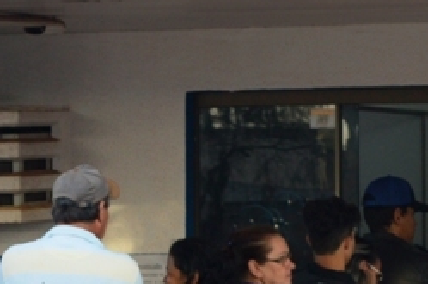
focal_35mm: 309
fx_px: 3667
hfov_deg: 6.7
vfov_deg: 4.4
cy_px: 257
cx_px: 265
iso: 200
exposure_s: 1/125
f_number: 5.6
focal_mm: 50
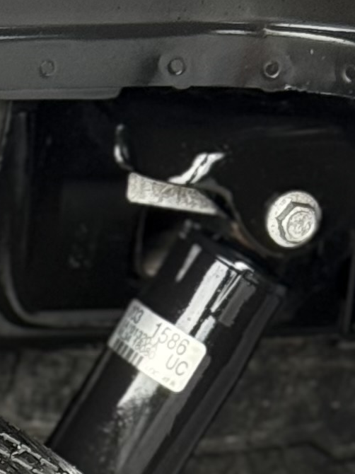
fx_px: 3954
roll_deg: -3.6
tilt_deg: -32.4
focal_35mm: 289
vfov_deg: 6.3
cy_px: 1419
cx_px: -475
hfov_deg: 5.0
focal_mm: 6.76
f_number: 1.78
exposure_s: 1/121
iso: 64
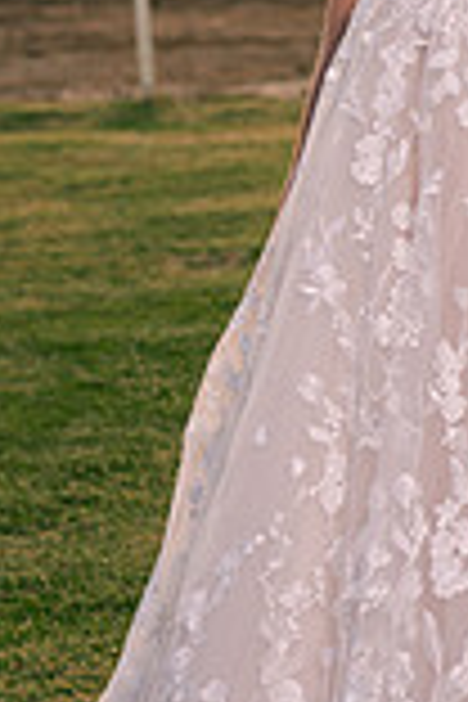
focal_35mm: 225
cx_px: 666
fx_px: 4387
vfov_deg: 9.0
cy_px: -176
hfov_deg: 6.0
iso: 200
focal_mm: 52
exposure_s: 1/640
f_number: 3.2
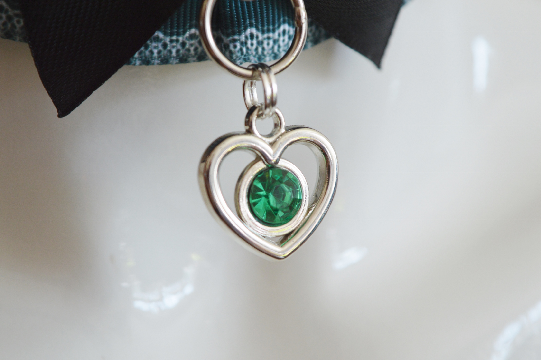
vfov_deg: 16.5
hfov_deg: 24.6
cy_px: 180
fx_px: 1239
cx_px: 270
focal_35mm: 82
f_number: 5.6
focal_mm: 55
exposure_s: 1/100
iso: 400
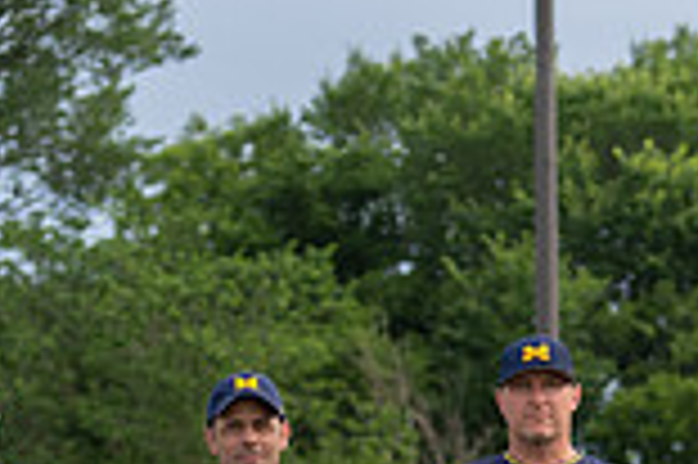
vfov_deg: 4.7
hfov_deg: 7.2
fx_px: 5559
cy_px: 694
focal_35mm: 287
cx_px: 273
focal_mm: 70
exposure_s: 1/320
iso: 200
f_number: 3.2
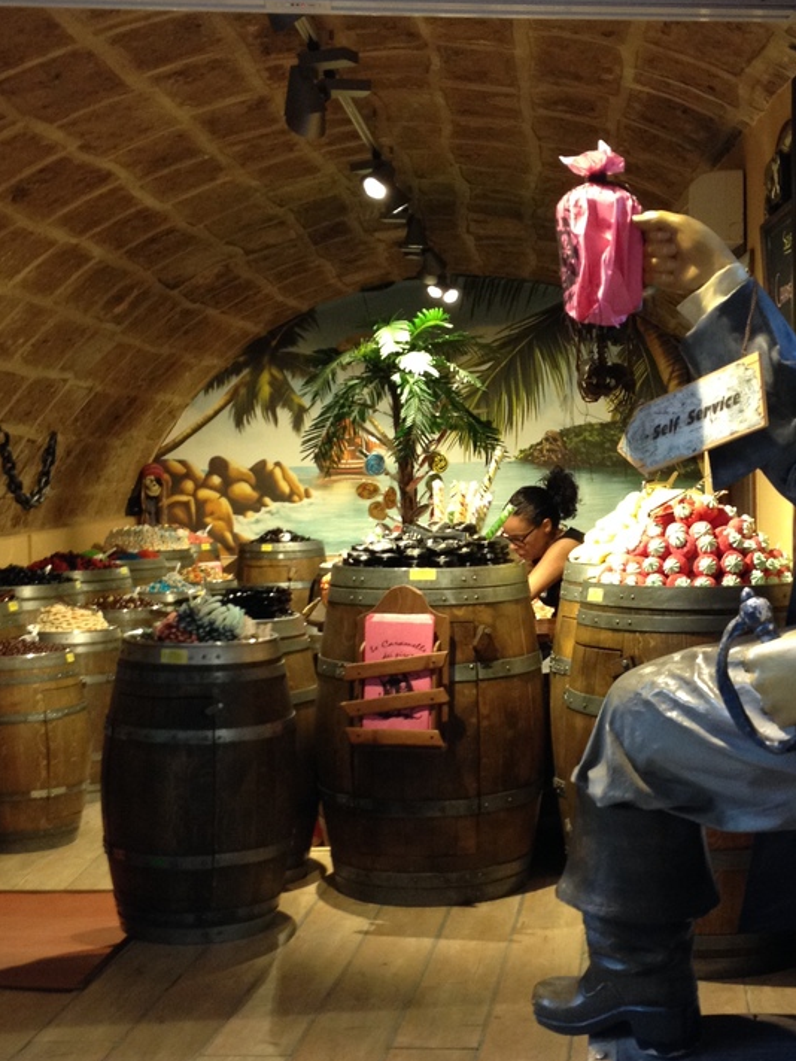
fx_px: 1809
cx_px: 549
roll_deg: +2.6
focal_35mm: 59
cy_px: 547
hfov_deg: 24.7
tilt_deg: -5.3
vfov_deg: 32.7
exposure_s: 1/20
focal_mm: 4.28
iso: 125
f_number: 2.4
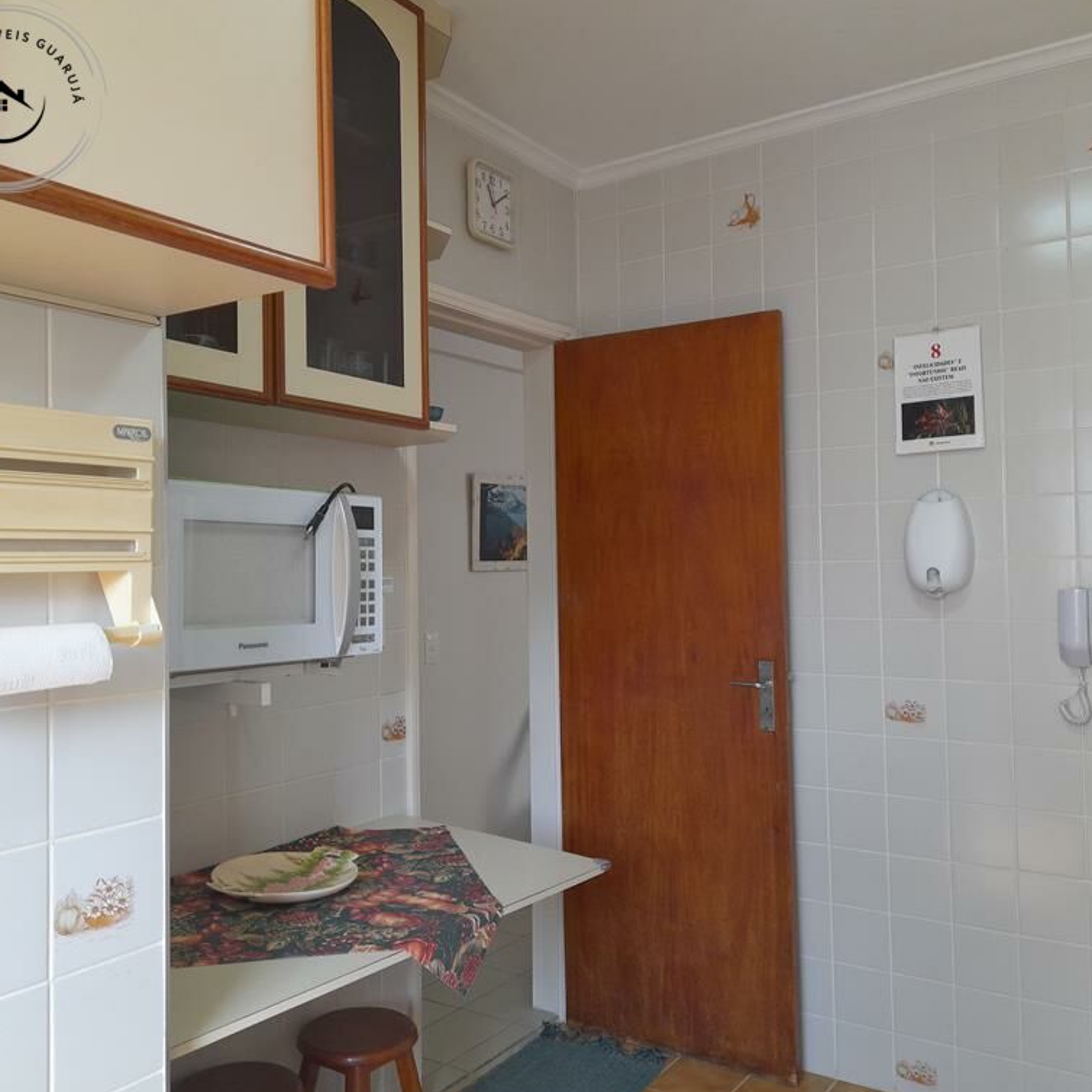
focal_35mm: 30
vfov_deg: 54.0
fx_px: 1071
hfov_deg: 54.0
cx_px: 545
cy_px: 549
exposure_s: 1/60
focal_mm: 4.6
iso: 80
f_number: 2
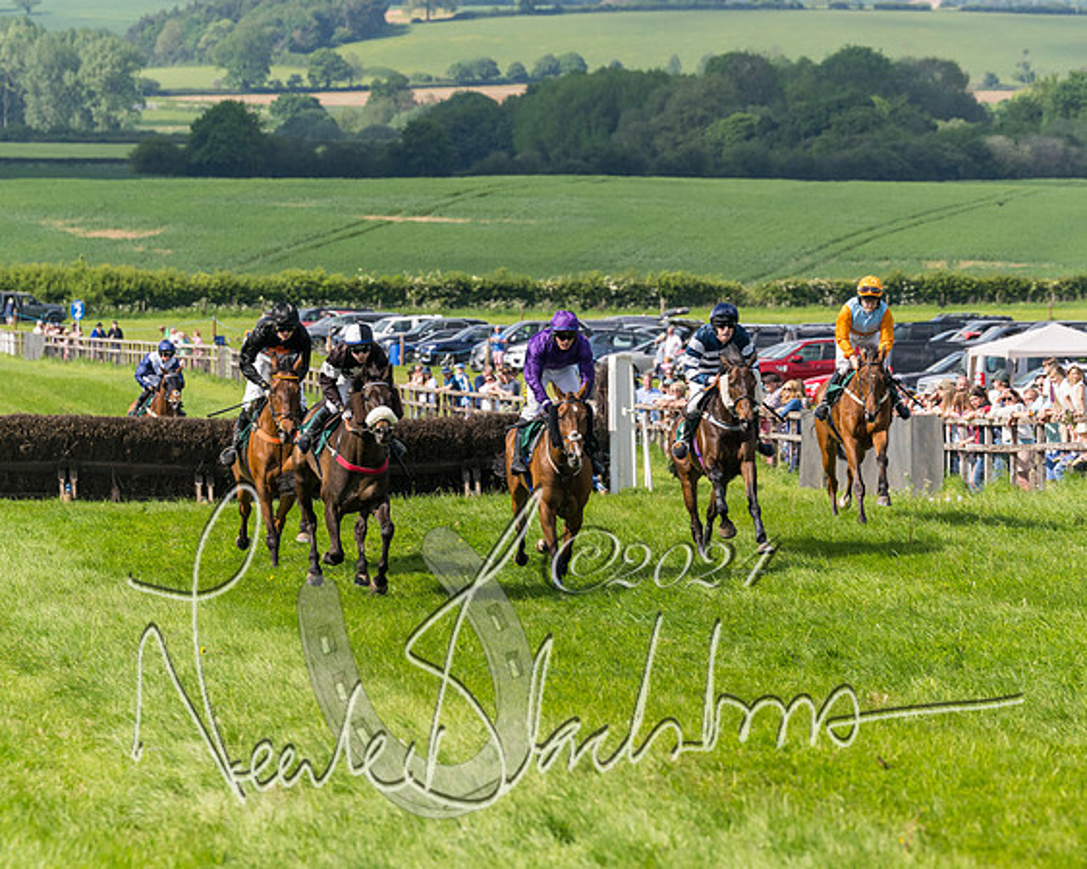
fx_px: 7477
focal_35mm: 232
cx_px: 624
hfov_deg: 8.3
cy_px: 425
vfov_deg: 6.7
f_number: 5
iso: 400
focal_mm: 135
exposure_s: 1/2000
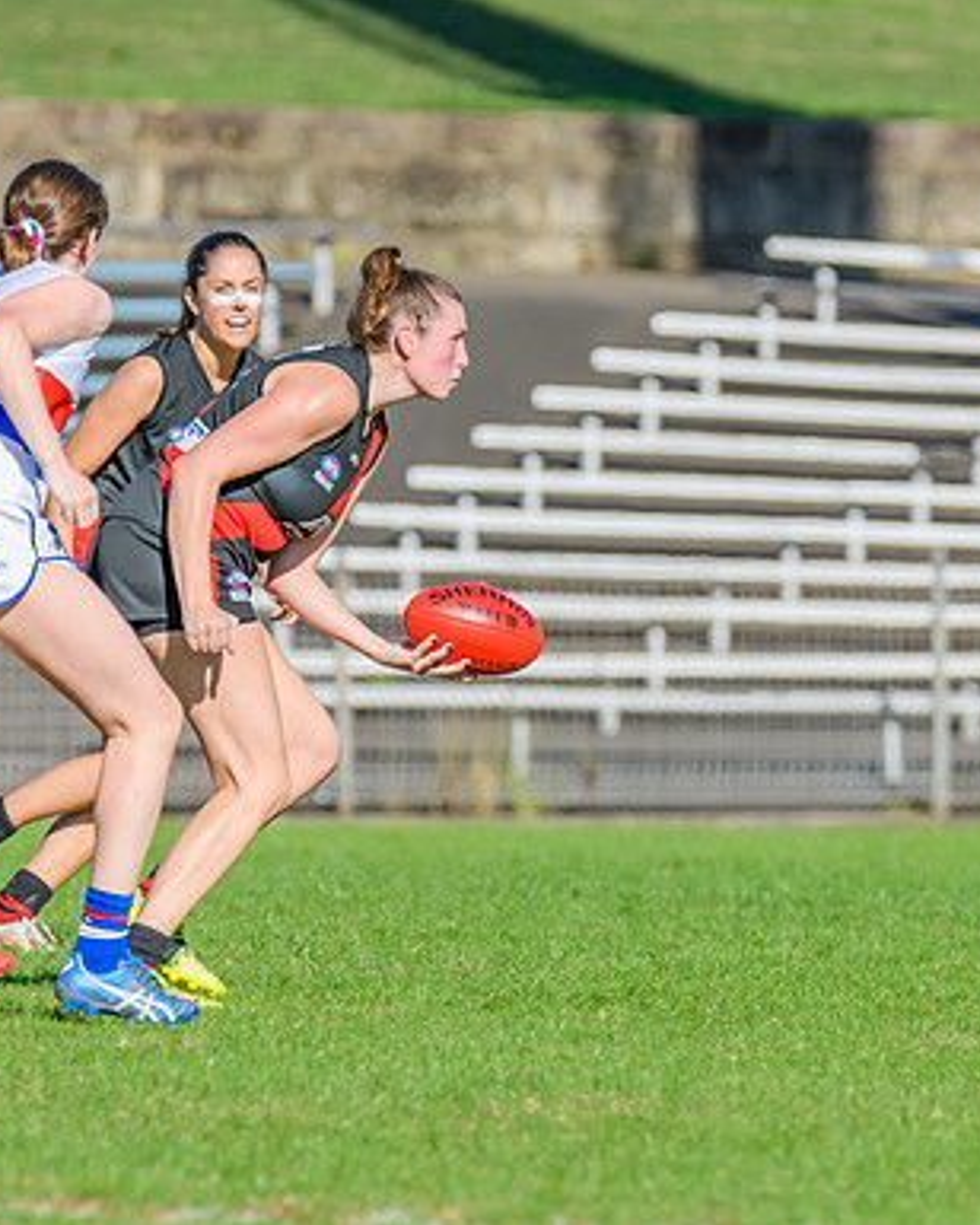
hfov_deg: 1.8
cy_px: 647
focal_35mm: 881
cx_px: 537
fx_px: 31941
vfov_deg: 2.2
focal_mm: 450
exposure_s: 1/1600
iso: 640
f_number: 9
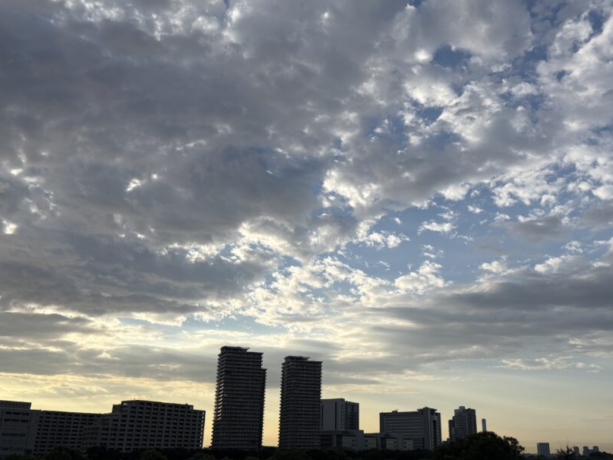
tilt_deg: +20.7
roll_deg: +0.2
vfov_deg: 42.9
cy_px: 233
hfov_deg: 55.1
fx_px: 584
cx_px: 355
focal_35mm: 33
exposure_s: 1/3831
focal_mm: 5.96
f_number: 1.6
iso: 50
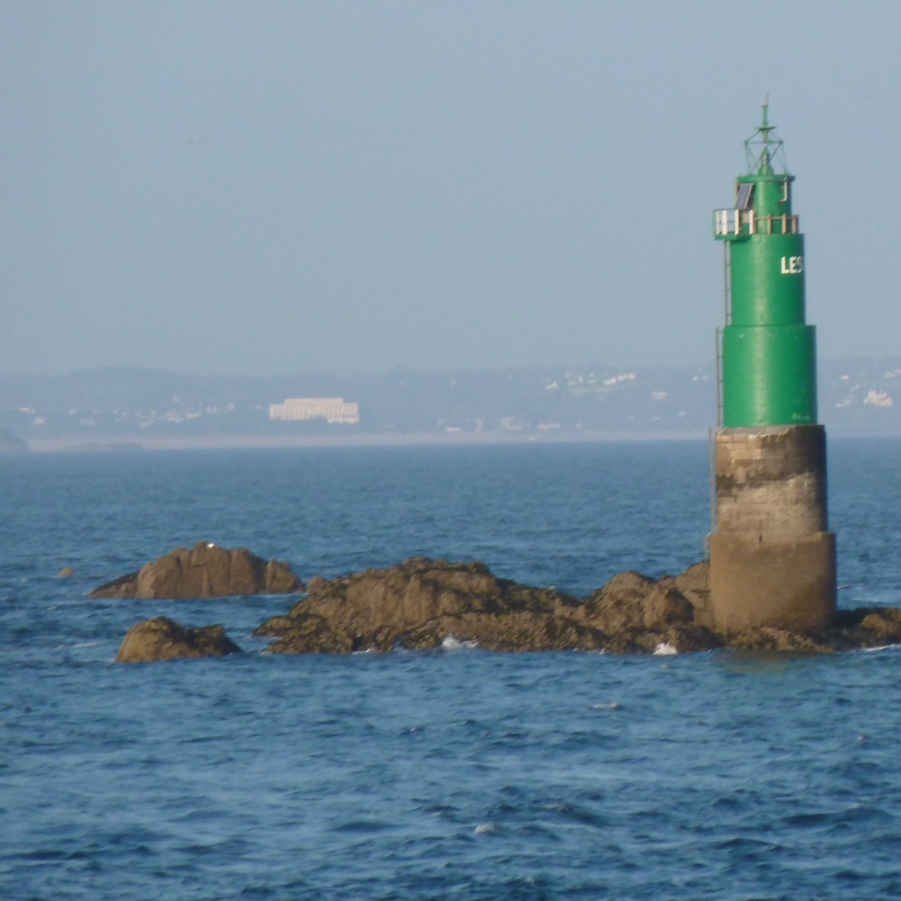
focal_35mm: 497
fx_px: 14636
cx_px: 654
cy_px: 436
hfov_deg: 3.5
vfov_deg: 3.5
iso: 160
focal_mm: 49.2
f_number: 4.9
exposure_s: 1/500
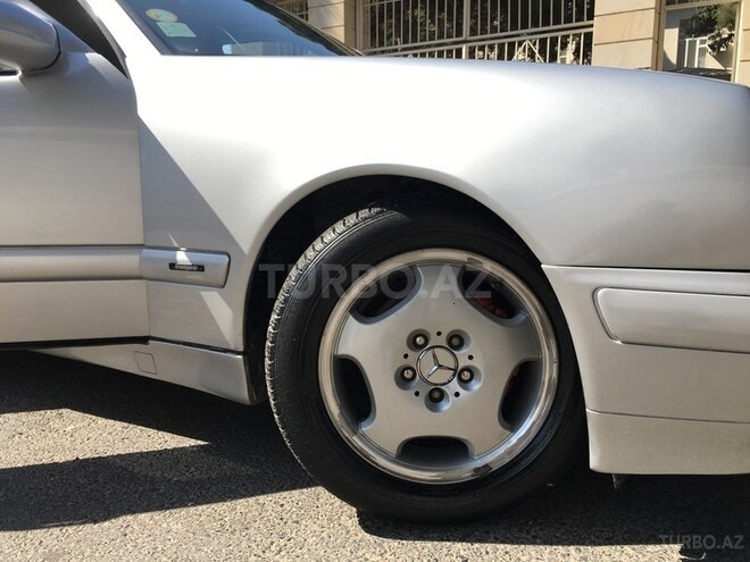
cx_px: 375
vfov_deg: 48.2
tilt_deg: -9.2
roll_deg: +0.2
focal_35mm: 29
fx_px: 628
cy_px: 281
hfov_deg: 61.7
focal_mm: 4.15
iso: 25
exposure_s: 1/810
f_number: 2.2
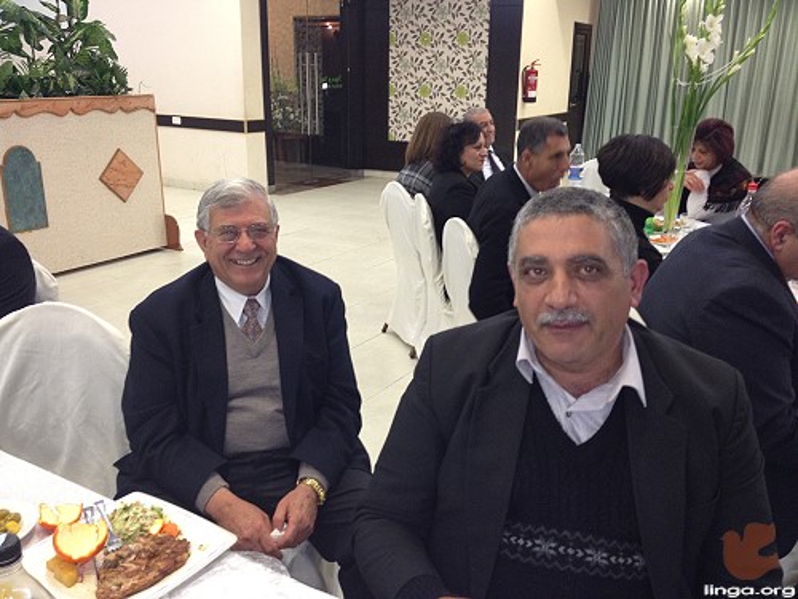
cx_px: 399
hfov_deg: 52.6
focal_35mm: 35
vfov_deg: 40.7
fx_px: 807
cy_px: 300
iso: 160
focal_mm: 4.28
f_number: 2.4
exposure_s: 1/20
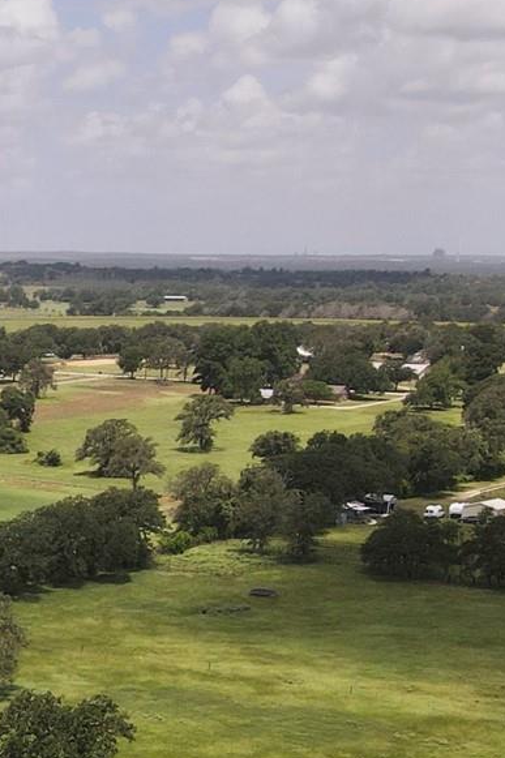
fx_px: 1853
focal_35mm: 88
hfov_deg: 13.0
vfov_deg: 22.6
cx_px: -574
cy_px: 669
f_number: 2.8
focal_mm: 4.5
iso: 110
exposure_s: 1/60
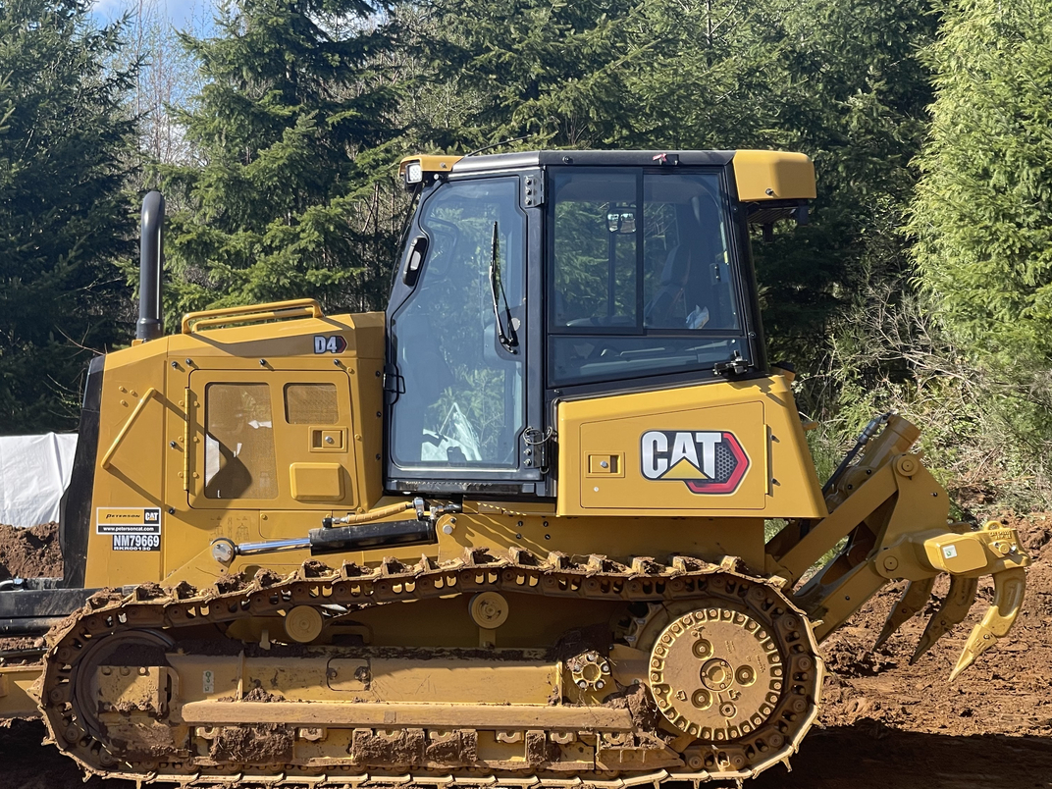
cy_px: 422
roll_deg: +0.9
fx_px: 2614
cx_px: 352
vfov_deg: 17.2
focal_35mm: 86
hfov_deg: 22.7
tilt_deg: -0.5
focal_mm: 7.5
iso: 20
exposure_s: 1/528
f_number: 2.2
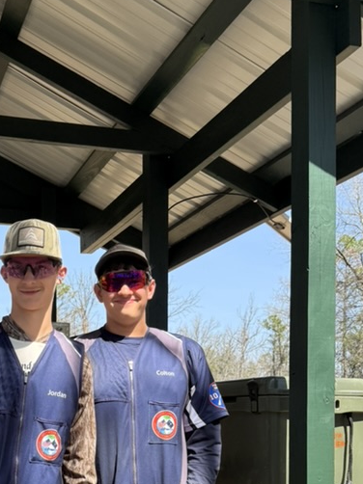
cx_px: 56
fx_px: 686
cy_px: 412
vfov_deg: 37.0
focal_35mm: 49
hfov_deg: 28.8
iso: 80
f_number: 1.78
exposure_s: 1/1901
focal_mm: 6.76
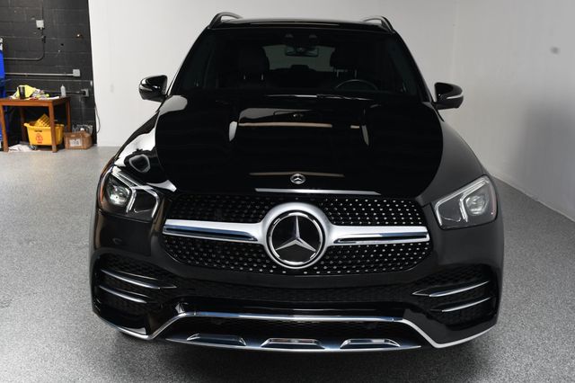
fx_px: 575
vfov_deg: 36.8
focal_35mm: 36
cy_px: 192
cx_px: 288
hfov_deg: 53.2
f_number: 10
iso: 100
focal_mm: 24
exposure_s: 1/160
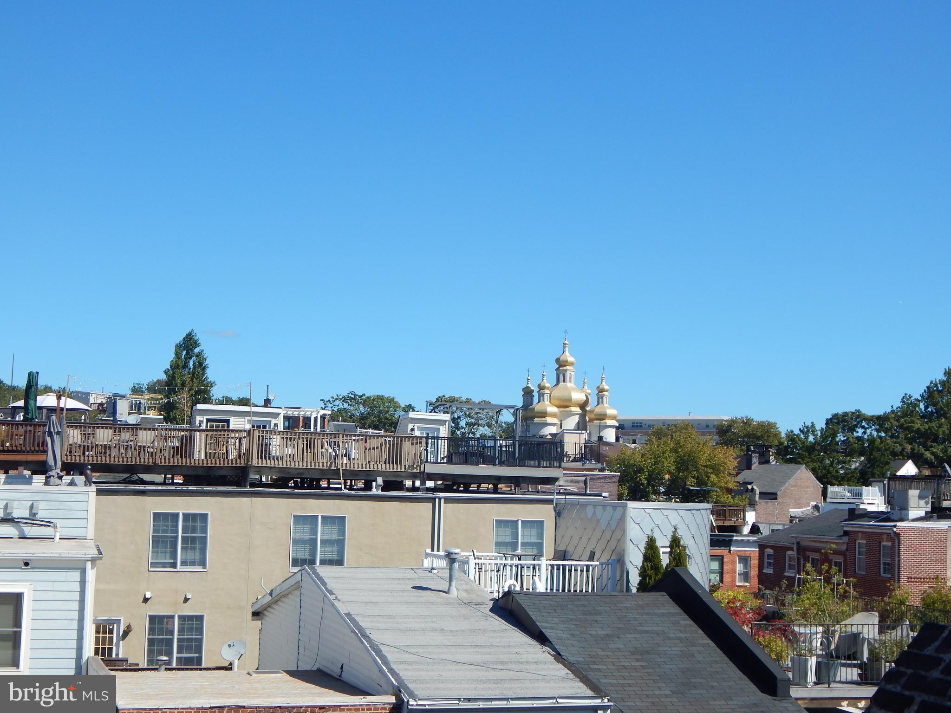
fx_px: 1484
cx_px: 476
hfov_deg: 35.5
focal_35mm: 54
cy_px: 356
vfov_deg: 27.0
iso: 125
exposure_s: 1/400
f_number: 7.6
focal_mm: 9.7
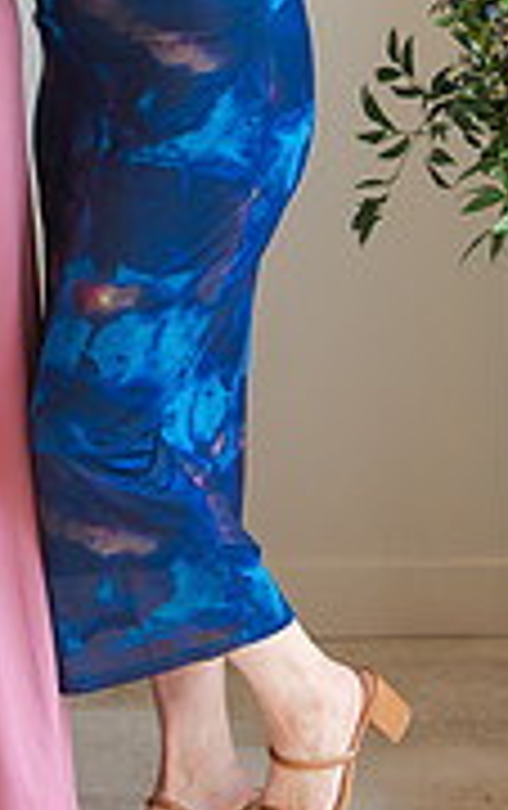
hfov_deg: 9.0
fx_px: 3202
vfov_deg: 14.0
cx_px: -51
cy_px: -148
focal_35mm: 145
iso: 1000
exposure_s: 1/200
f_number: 4
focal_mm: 38
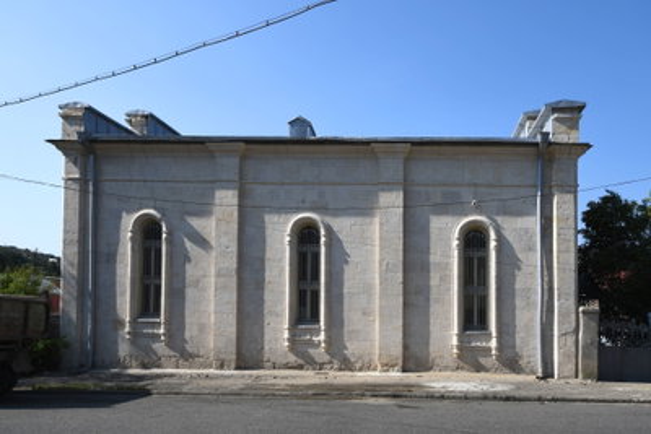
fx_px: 543
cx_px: 326
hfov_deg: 61.9
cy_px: 217
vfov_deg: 43.6
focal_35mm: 30
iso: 100
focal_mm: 20
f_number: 8
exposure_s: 1/400
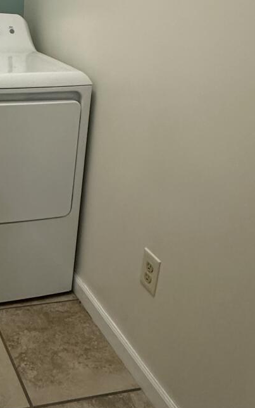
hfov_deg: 25.3
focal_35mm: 46
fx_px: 512
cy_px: 96
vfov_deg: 42.0
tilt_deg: -15.1
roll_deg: -2.9
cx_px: -46
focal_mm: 2.22
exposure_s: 1/60
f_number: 2.2
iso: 320
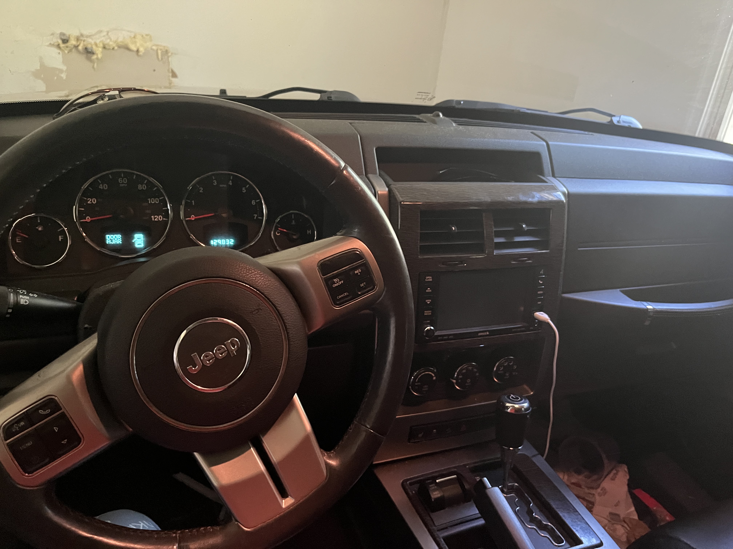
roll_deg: -7.8
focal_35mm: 26
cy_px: 274
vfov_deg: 53.1
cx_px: 366
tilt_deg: -25.2
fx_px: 551
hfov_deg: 67.3
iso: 800
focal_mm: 5.1
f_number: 1.6
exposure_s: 1/30
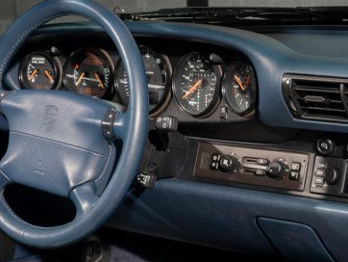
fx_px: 875
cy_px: 158
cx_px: 261
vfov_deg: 17.0
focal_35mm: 87
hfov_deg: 22.3
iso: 250
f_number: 6.3
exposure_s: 1/60
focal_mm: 32
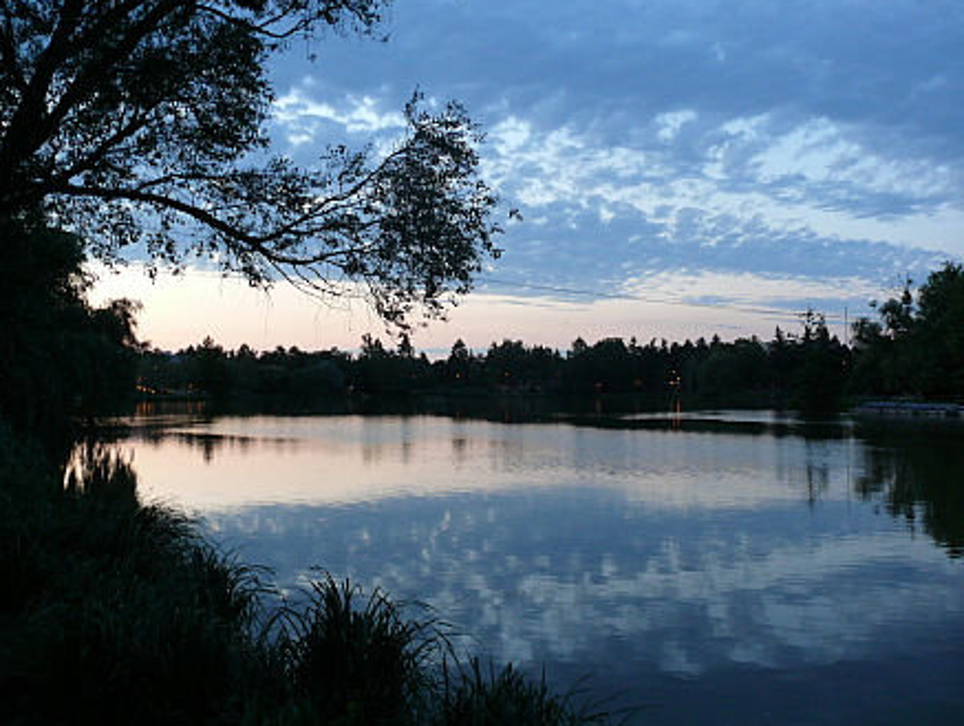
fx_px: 1004
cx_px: 490
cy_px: 362
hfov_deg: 51.3
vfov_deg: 39.7
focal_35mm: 36
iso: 200
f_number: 2.8
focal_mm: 7.4
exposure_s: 1/13
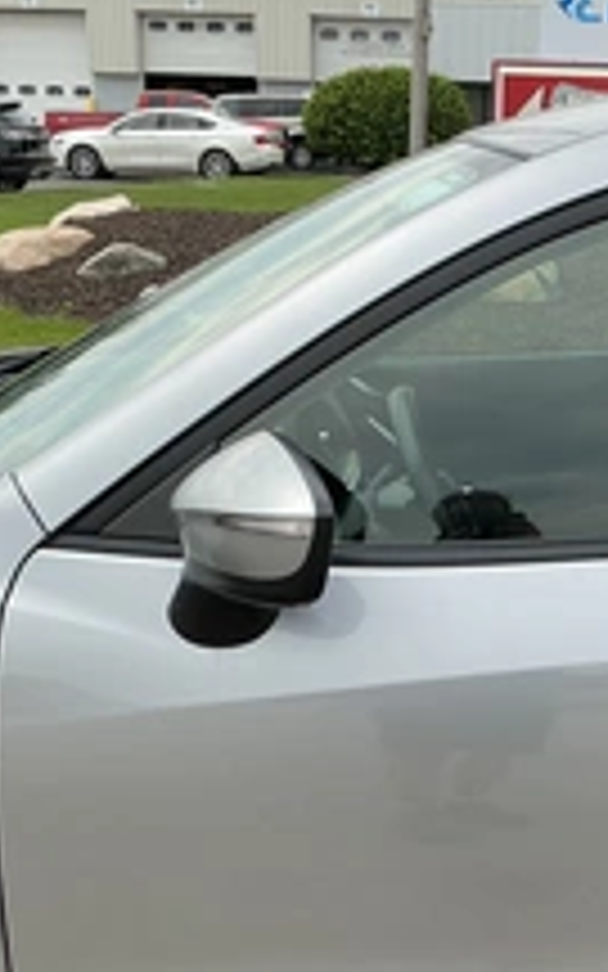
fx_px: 1458
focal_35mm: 55
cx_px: 491
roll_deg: -0.3
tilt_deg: -17.4
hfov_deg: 23.2
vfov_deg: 36.7
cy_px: 608
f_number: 1.8
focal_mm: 3
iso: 25
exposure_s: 1/929
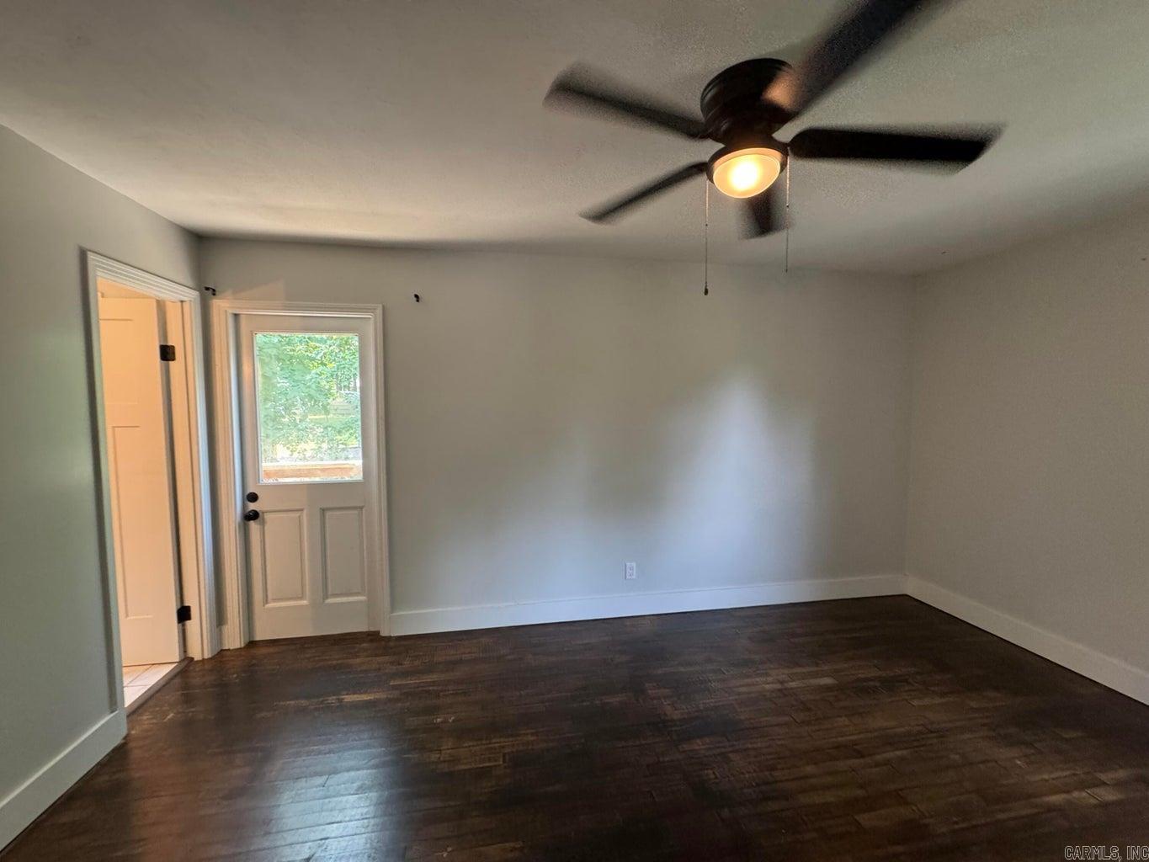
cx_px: 574
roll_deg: +0.3
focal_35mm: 14
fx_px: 465
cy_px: 431
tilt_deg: -3.8
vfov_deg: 85.7
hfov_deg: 102.1
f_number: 2.2
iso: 320
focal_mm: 2.22
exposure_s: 1/60
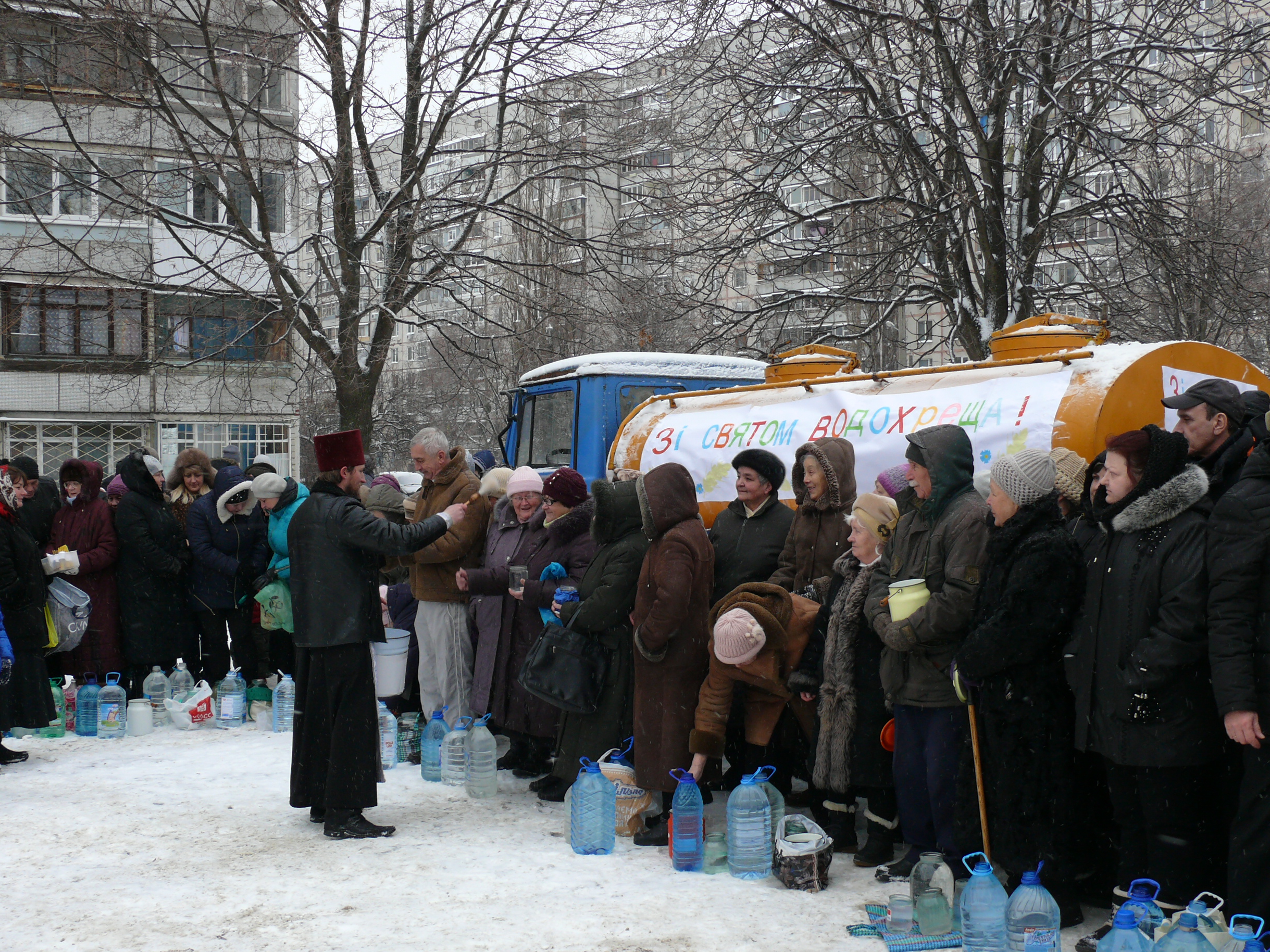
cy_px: 495
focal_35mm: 42
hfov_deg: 44.8
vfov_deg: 34.4
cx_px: 655
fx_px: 1541
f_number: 4
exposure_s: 1/100
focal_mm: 8.3
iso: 100
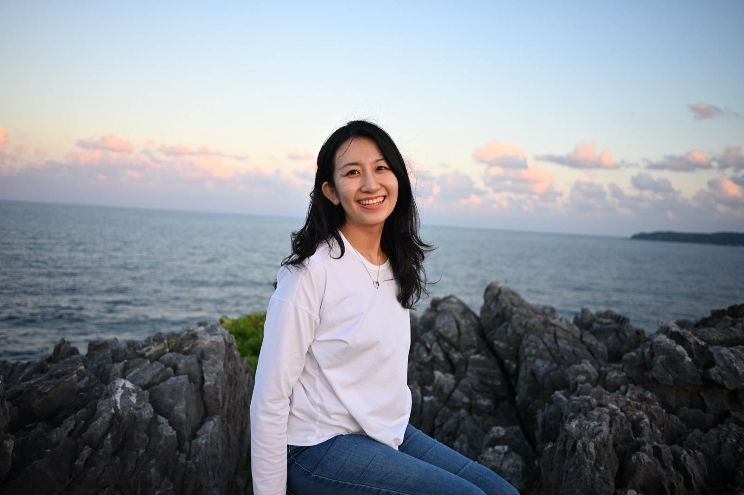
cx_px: 372
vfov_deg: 46.4
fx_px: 579
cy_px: 248
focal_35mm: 28
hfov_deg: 65.5
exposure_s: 1/320
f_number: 2.8
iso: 200
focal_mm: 28
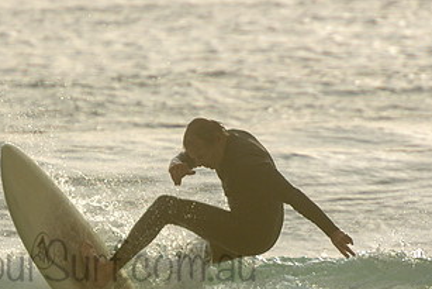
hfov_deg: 1.8
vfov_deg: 1.2
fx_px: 13626
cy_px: 249
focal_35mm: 1135
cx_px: 107
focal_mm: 400
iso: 200
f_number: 5.6
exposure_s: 1/1000
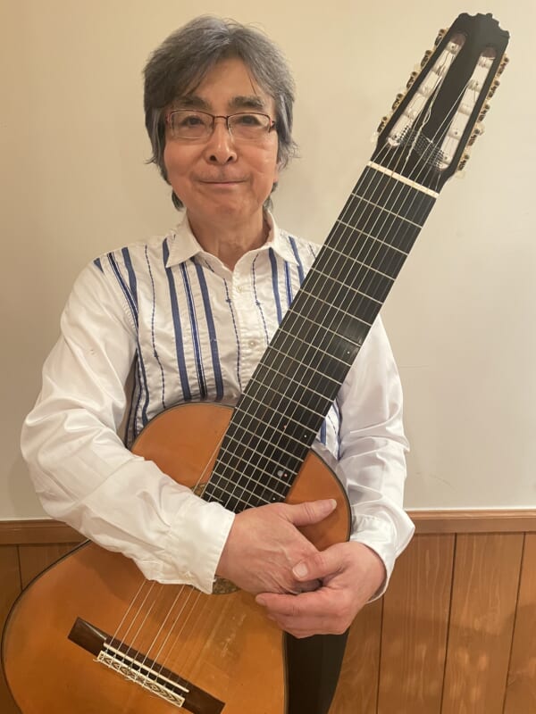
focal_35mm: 26
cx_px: 268
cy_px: 357
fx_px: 537
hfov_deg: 53.1
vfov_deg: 67.3
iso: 400
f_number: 1.6
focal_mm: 4.2
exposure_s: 1/33
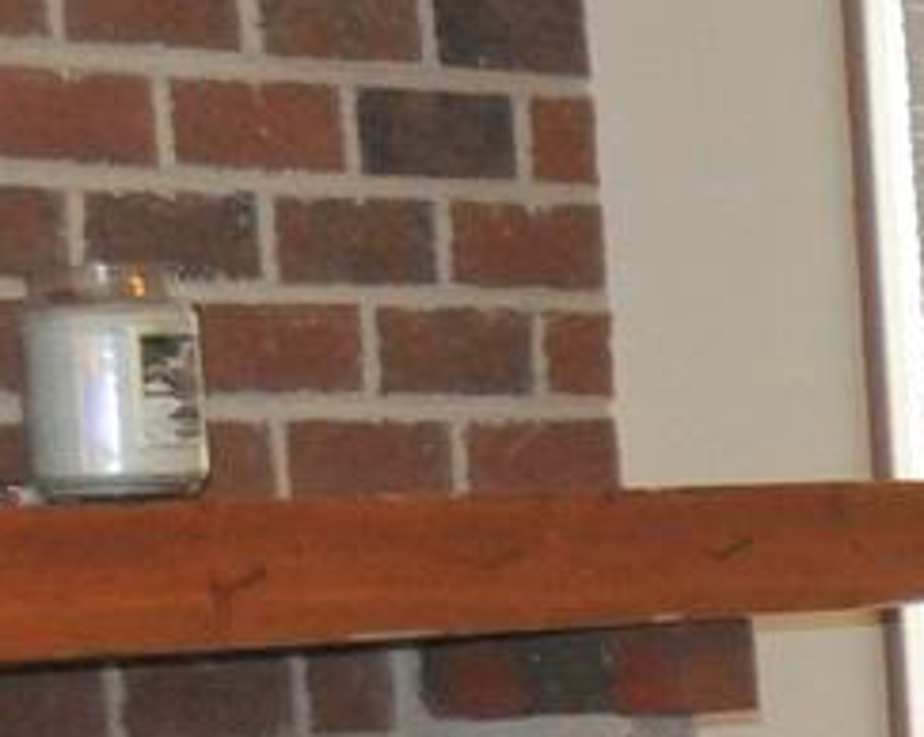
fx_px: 8416
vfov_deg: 5.0
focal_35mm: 308
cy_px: 1360
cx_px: 3065
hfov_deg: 5.7
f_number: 4.2
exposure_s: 1/60
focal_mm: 26
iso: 800
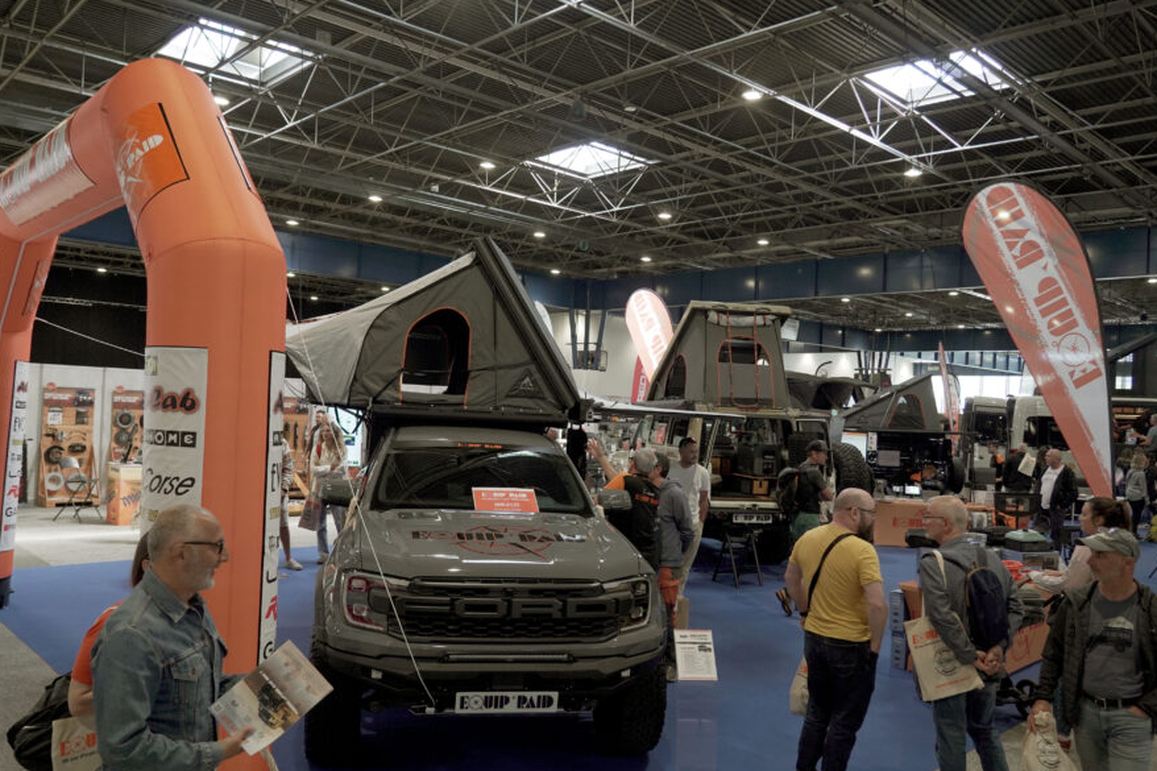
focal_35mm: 28
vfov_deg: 46.4
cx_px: 564
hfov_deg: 65.5
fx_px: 900
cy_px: 401
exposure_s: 1/250
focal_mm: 24
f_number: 4
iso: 2500
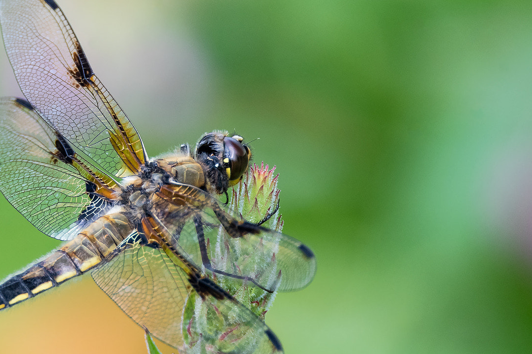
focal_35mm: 1331
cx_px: 199
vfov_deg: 1.0
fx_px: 19665
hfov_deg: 1.5
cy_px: 203
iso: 800
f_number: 11
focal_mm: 600
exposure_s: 1/320
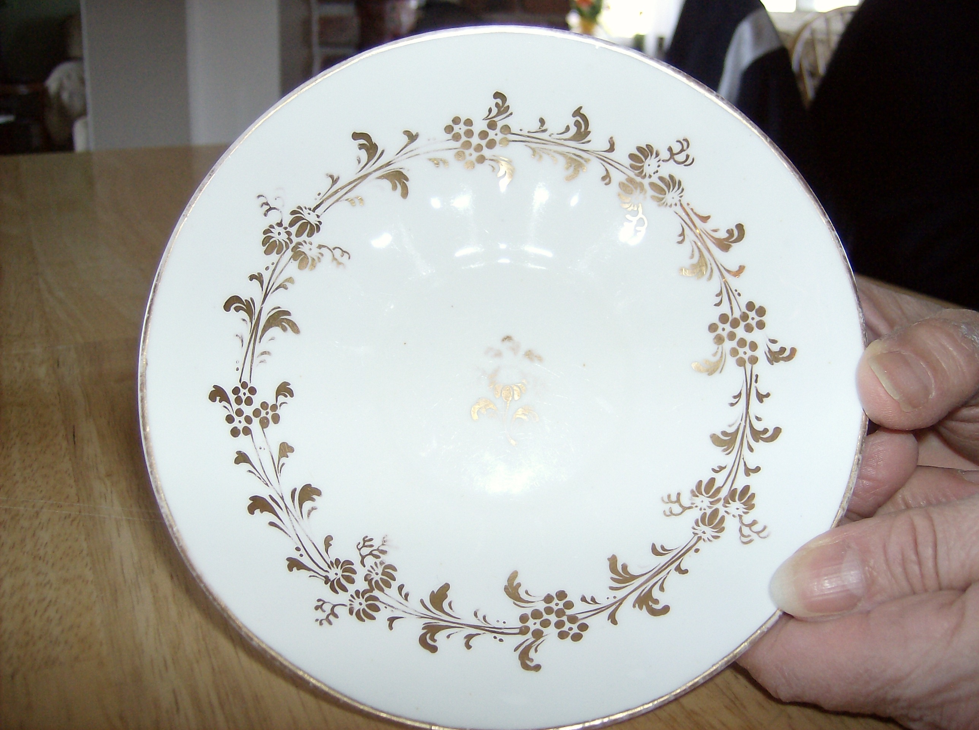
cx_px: 490
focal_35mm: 36
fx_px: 1016
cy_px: 365
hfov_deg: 51.5
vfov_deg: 39.5
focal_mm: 6
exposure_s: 1/60
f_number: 2.8
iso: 200
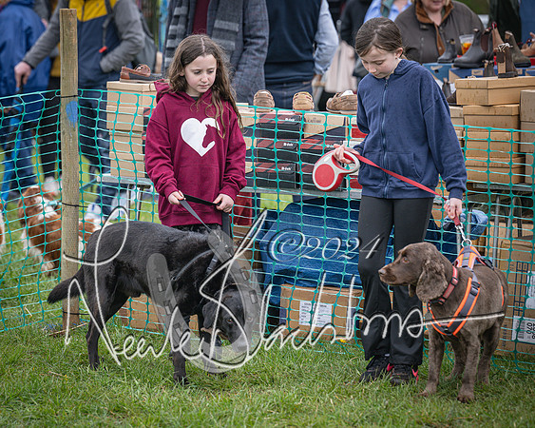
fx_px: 2761
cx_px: 167
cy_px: 225
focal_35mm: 174
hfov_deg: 11.1
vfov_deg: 8.9
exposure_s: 1/1250
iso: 400
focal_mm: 135
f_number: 4
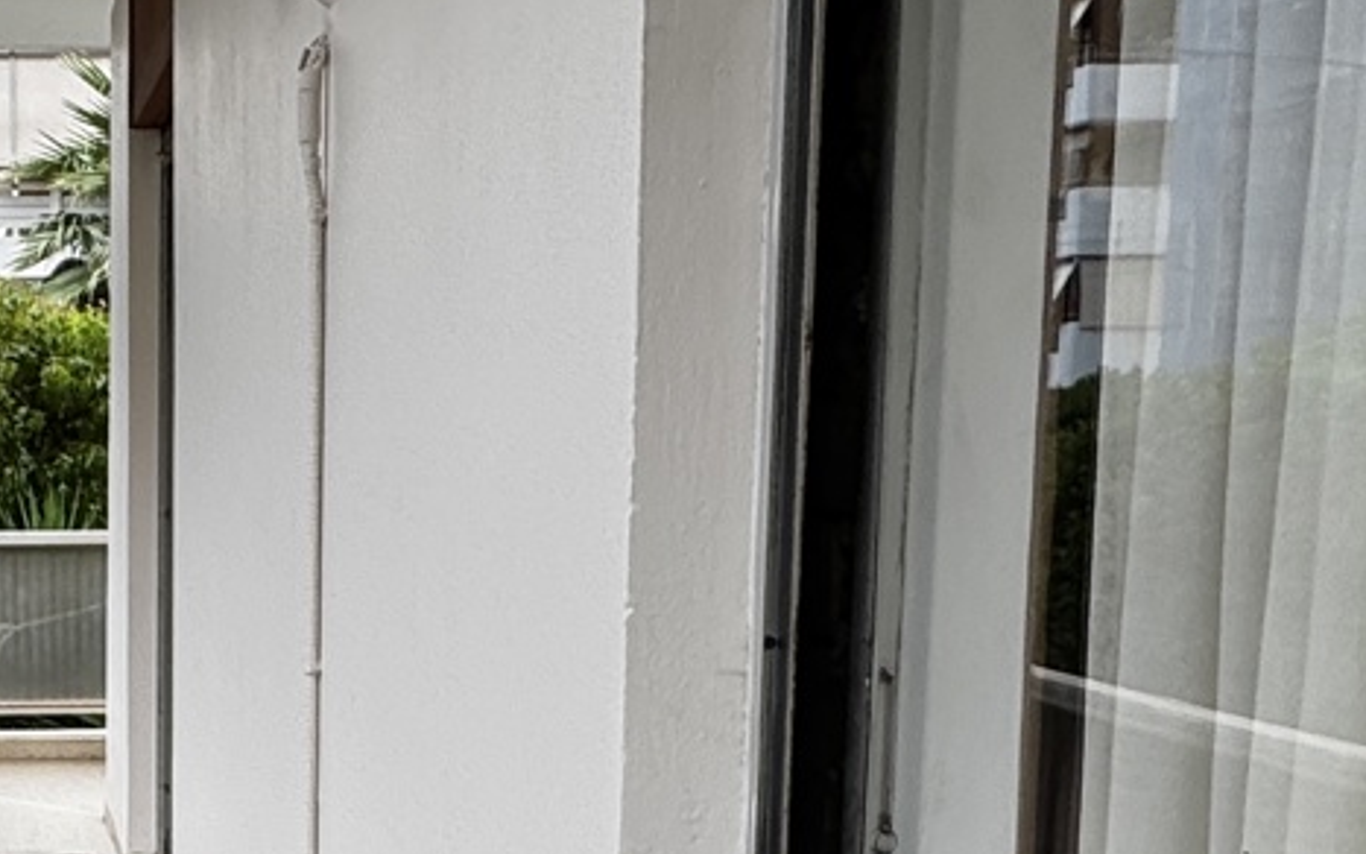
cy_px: 711
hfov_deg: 31.1
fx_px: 2271
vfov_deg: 21.0
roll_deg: +0.4
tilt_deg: -6.7
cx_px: 15
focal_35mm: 61
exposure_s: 1/216
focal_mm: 2.22
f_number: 2.2
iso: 40
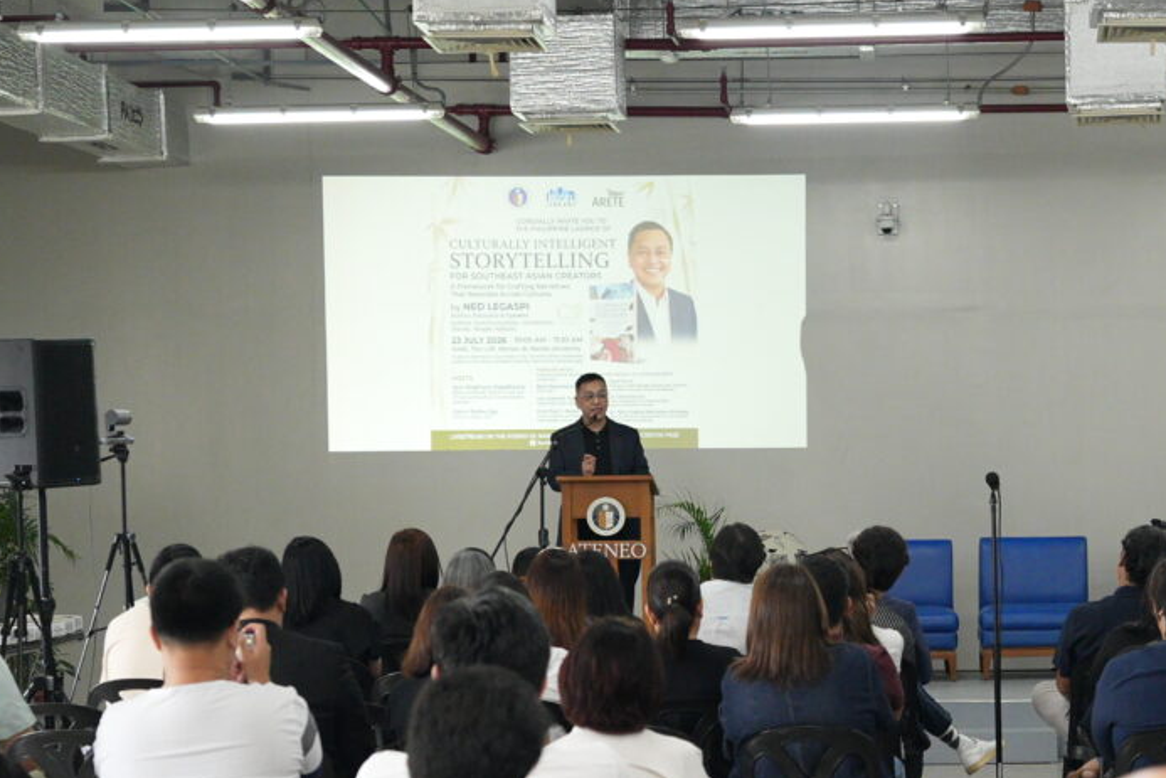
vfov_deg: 14.0
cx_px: 888
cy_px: 680
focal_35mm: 97
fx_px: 3141
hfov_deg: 20.8
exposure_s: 1/250
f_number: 2.8
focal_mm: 35
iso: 2500
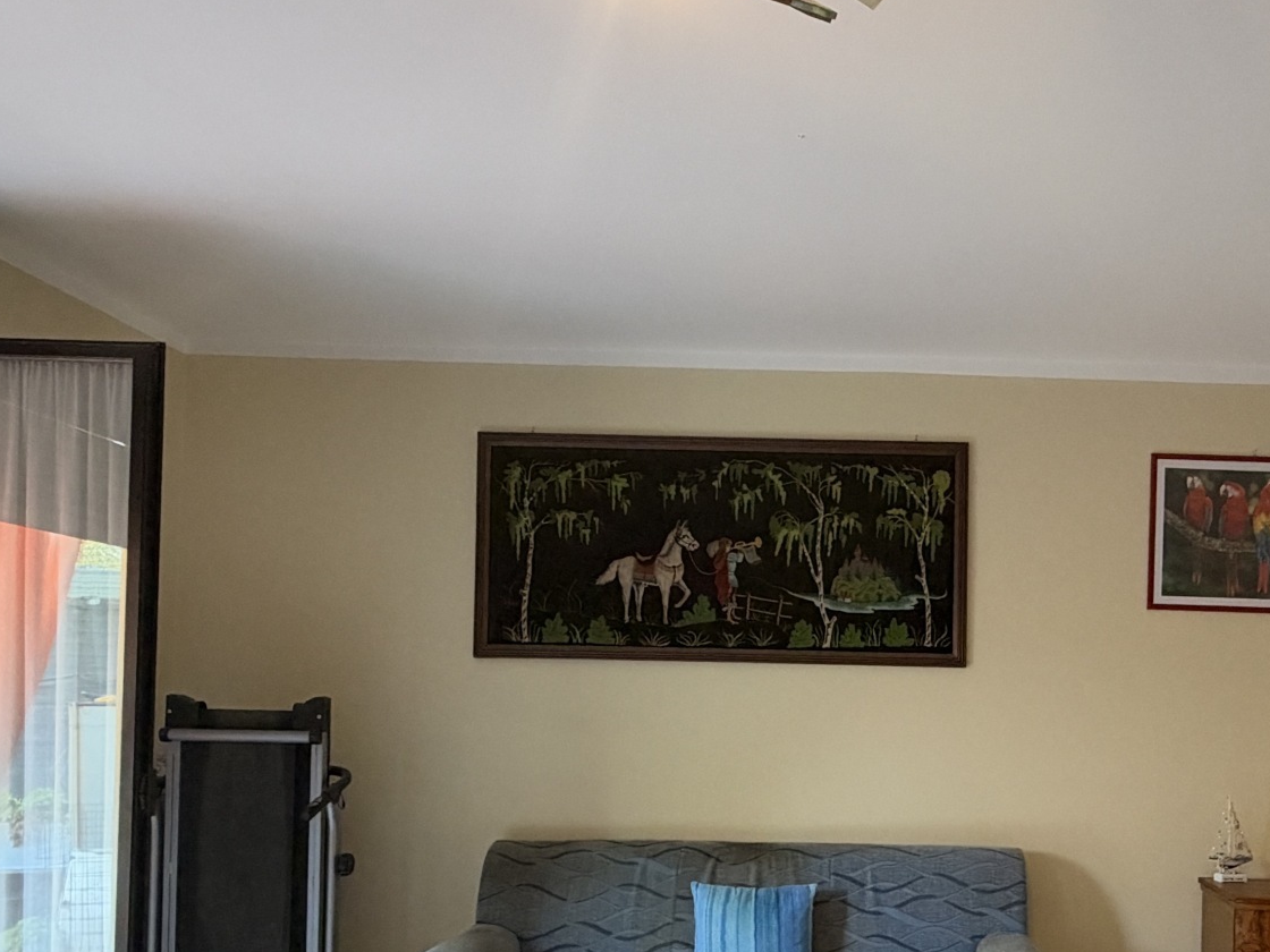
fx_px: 1174
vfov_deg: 43.0
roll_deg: -0.7
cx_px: 879
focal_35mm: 32
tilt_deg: +1.7
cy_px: 695
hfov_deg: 55.2
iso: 320
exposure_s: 1/76
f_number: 2.2
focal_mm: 2.22
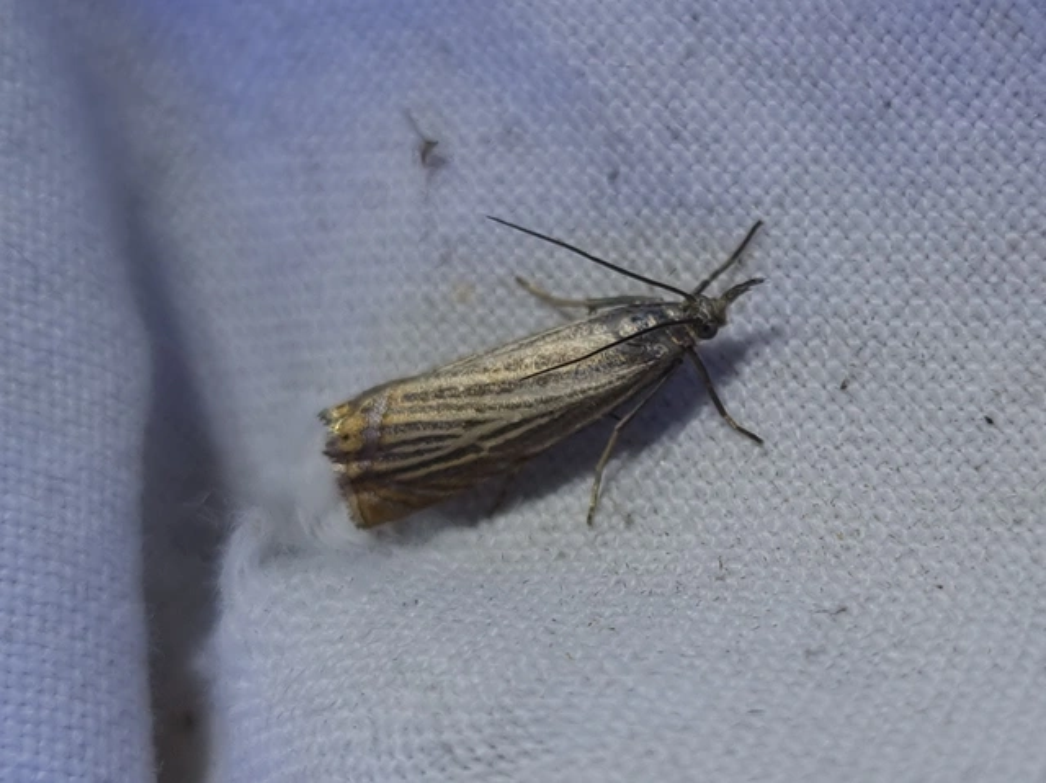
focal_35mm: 26
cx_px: 523
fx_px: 785
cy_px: 392
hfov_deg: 67.3
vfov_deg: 53.0
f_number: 1.8
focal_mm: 5.4
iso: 50
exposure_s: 1/135
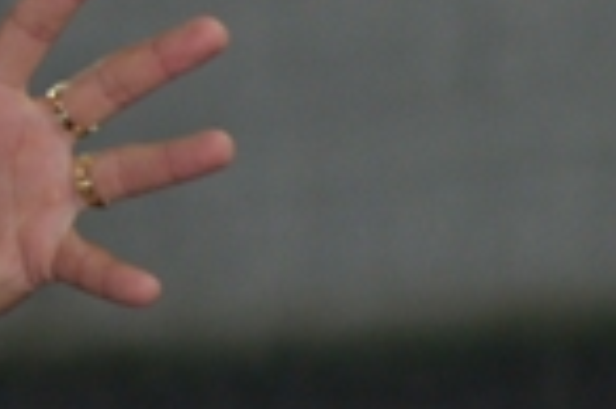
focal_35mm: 1312
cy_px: -274
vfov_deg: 1.0
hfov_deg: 1.6
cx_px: -498
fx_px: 22424
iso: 400
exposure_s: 1/100
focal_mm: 200
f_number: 5.6
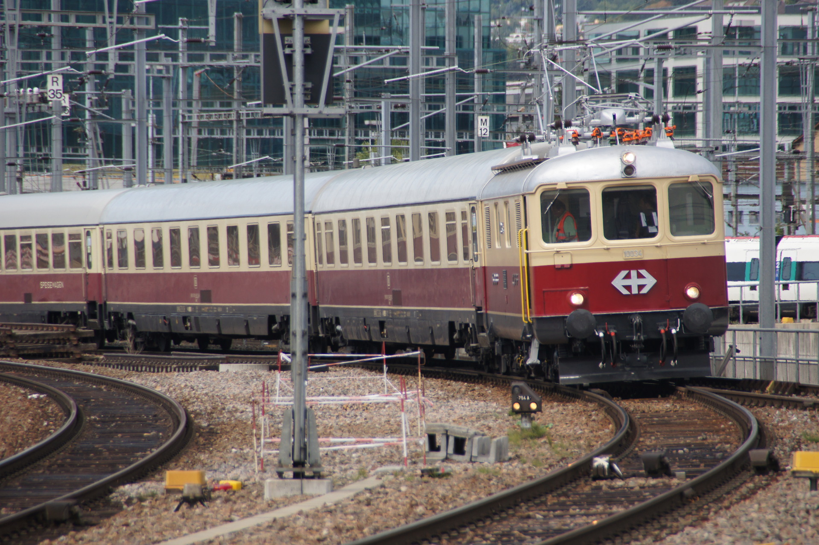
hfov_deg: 6.9
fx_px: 6821
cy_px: 272
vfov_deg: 4.6
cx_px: 410
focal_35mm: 300
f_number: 6.3
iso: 160
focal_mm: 200
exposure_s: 1/320
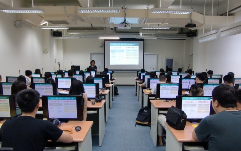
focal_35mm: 30
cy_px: 89
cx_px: 121
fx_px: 197
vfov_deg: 41.7
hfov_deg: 62.9
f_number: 2.6
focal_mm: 4.9
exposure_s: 1/60
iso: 160
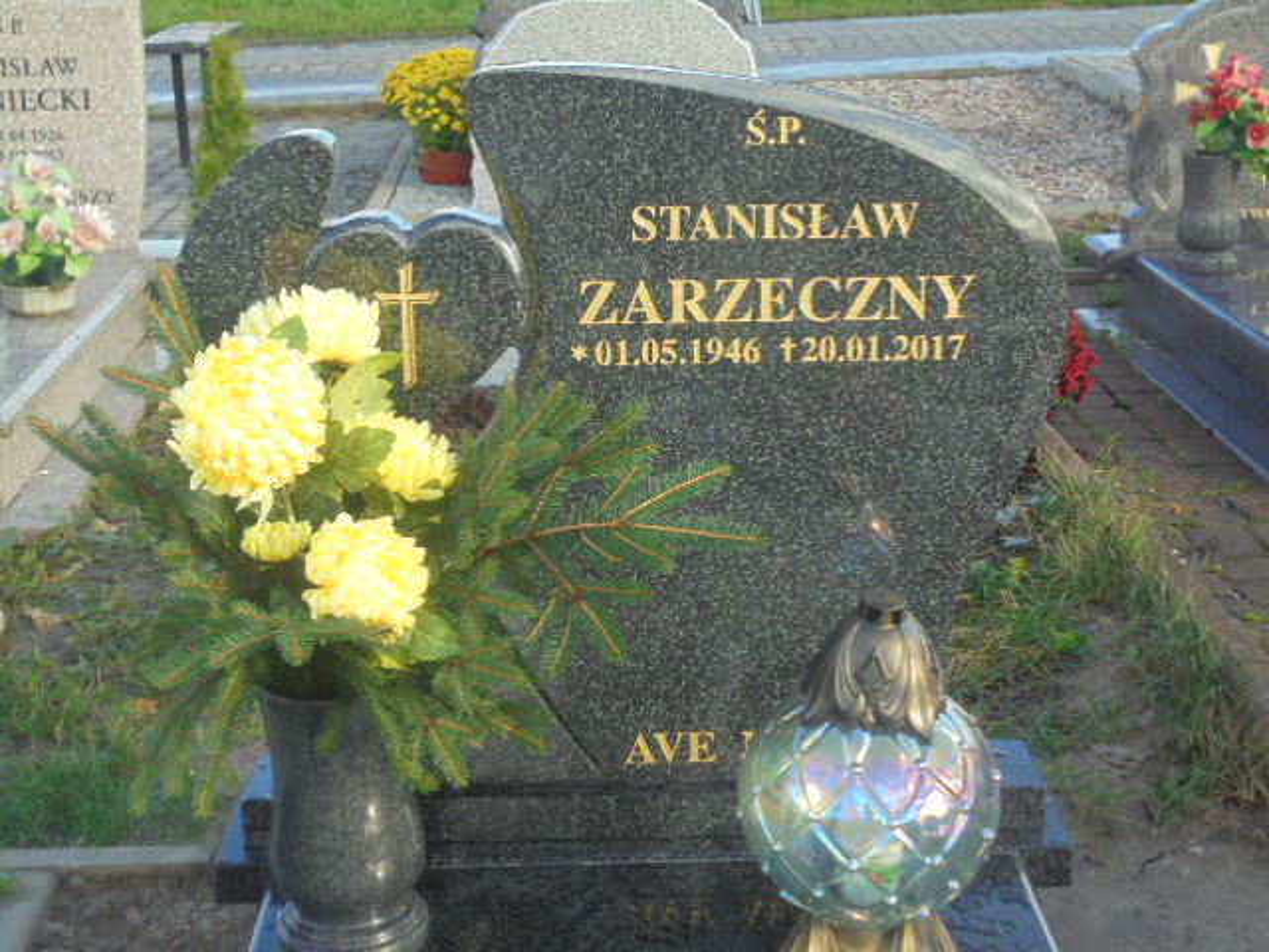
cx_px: 634
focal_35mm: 56
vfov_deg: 26.1
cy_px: 476
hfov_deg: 34.3
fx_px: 2053
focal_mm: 10.1
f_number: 5.2
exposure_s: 1/125
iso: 100
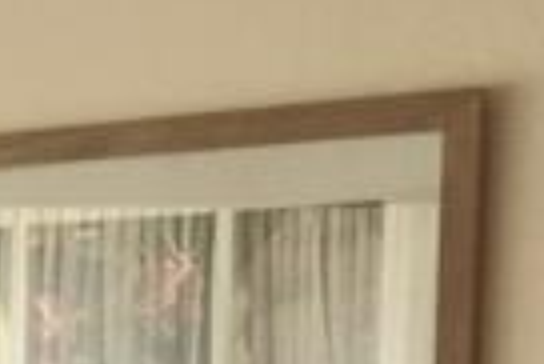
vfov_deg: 7.7
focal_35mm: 171
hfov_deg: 11.4
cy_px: 708
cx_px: -318
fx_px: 2587
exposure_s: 1/33
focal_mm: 3.3
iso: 32
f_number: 2.4
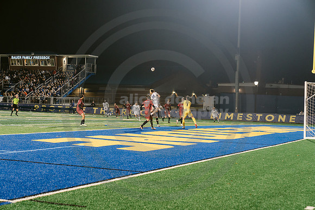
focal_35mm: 70
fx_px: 613
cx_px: 158
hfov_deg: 28.8
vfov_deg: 19.5
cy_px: 105
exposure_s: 1/200
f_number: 4.5
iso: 2500
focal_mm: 70
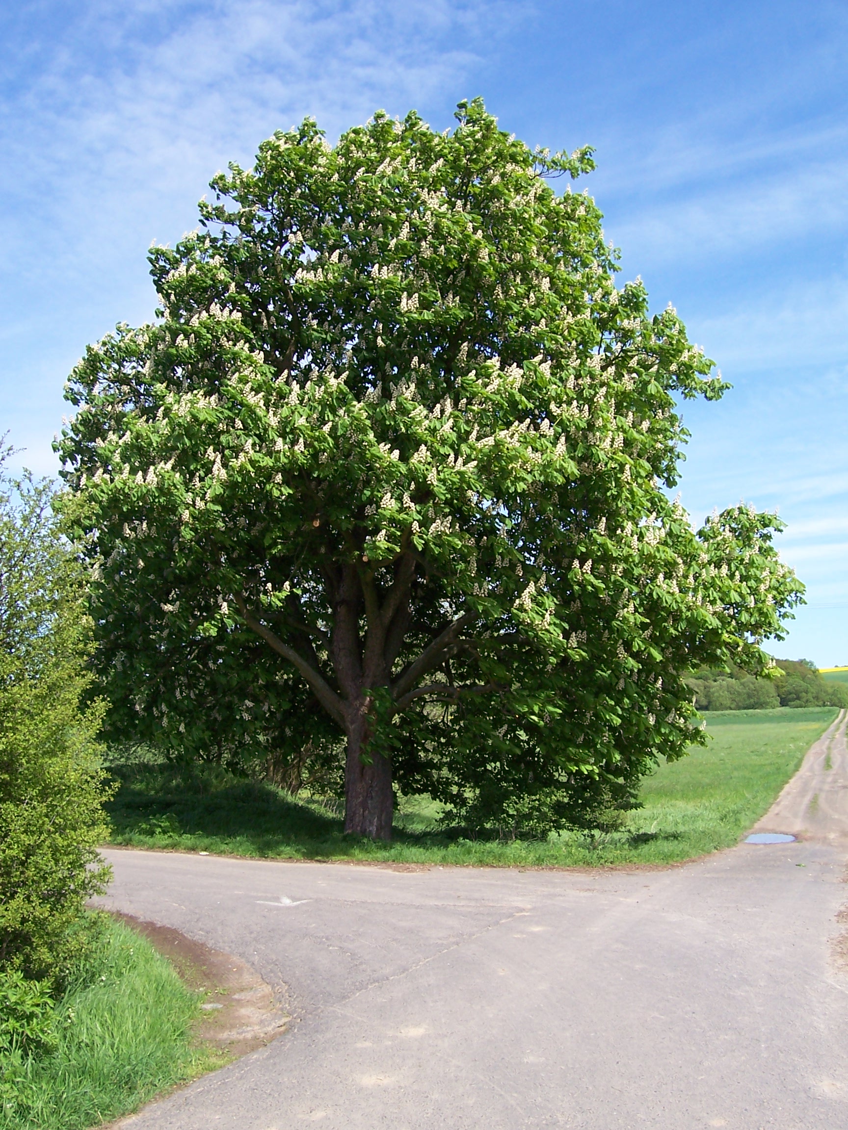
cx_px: 424
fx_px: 1111
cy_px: 565
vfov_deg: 54.0
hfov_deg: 41.8
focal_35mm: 34
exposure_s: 1/250
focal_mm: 5.6
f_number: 5.6
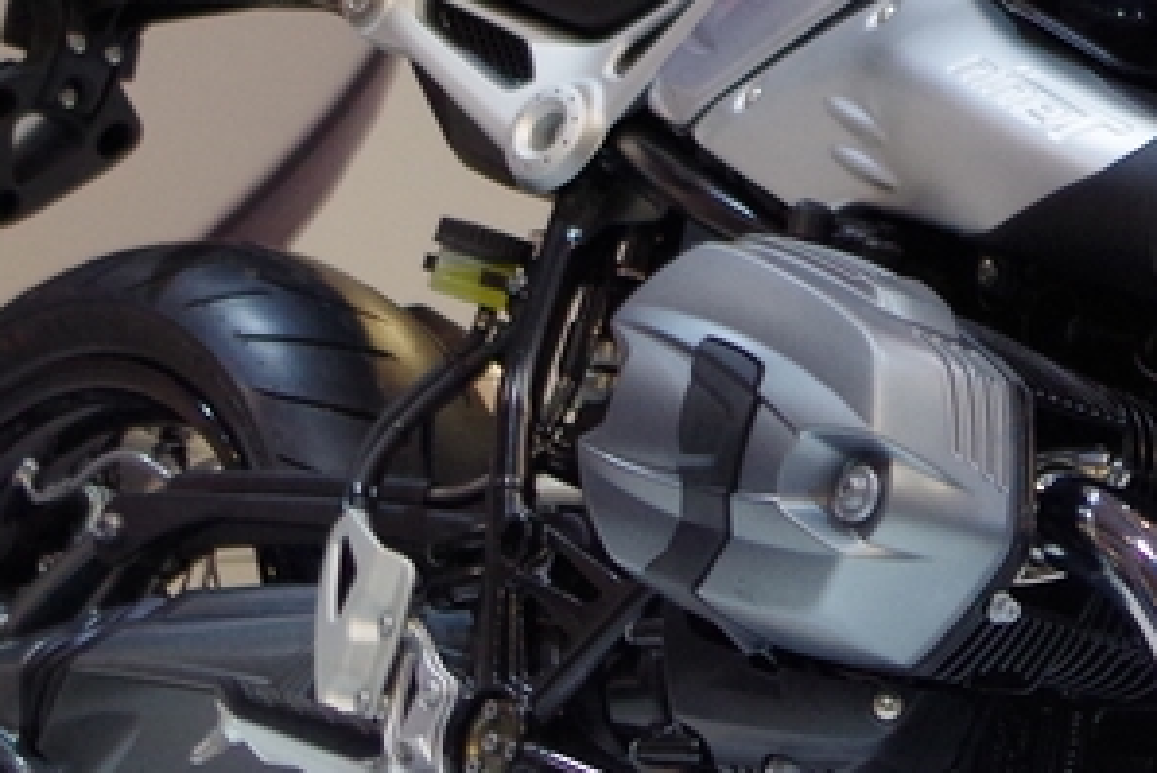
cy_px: 412
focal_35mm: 198
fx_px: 6366
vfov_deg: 6.9
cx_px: 1658
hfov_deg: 10.1
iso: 800
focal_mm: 32.5
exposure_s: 1/400
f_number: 4
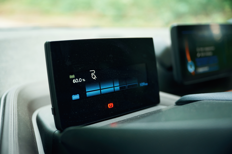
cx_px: 116
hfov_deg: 46.4
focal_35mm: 42
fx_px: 270
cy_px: 77
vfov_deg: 31.9
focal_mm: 42
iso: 1000
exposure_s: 1/100
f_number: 2.8
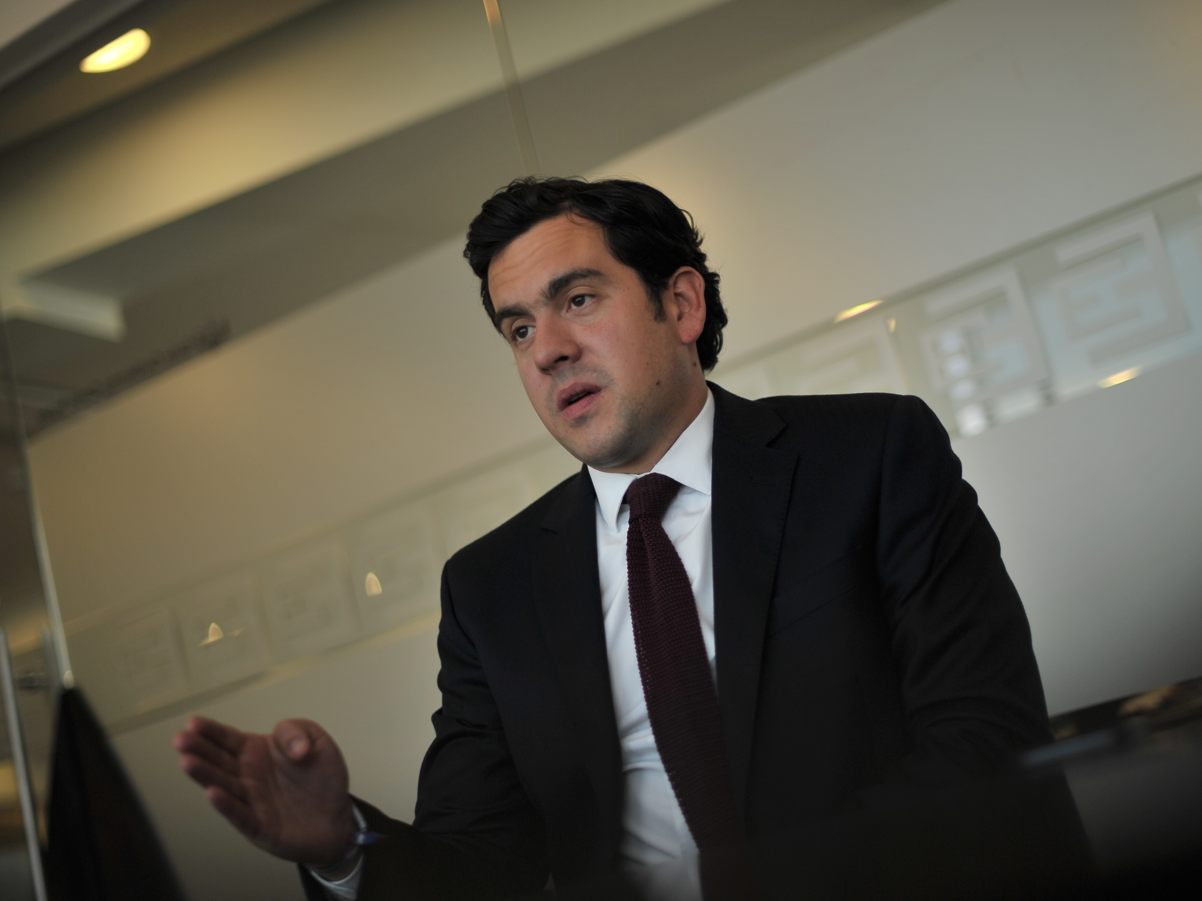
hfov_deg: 34.9
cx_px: 616
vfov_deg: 26.6
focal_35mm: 55
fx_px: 1910
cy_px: 455
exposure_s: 1/800
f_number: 1.4
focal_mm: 50
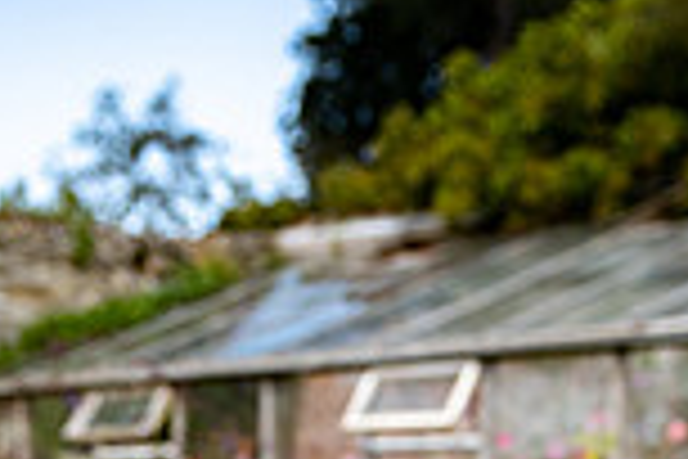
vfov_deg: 14.0
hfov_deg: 22.3
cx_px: 247
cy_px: 718
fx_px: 1739
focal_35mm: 91
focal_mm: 24
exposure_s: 1/400
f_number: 4
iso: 160
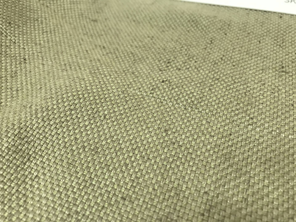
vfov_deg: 49.7
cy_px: 111
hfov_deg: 63.4
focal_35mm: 28
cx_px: 148
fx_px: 239
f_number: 1.8
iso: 32
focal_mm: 3.99
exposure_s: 1/30
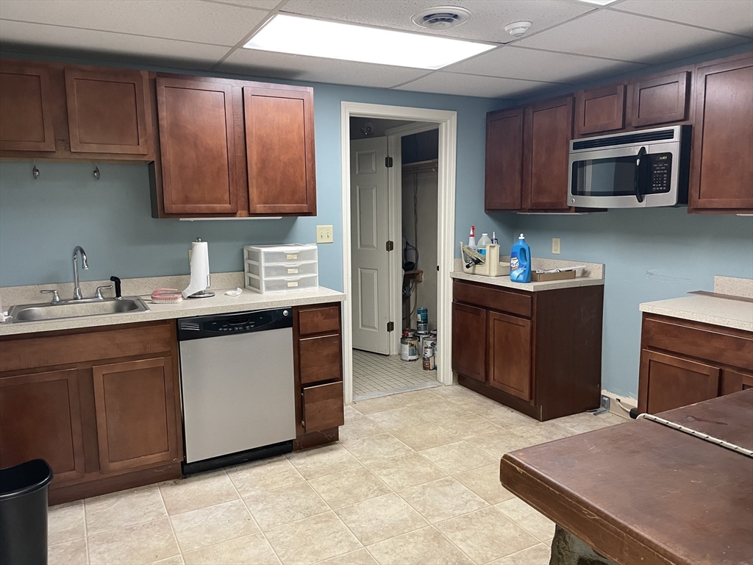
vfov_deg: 53.1
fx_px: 566
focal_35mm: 26
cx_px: 376
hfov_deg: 67.3
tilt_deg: -6.2
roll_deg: +0.4
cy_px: 282
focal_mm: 4.2
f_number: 1.6
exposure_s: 1/60
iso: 250
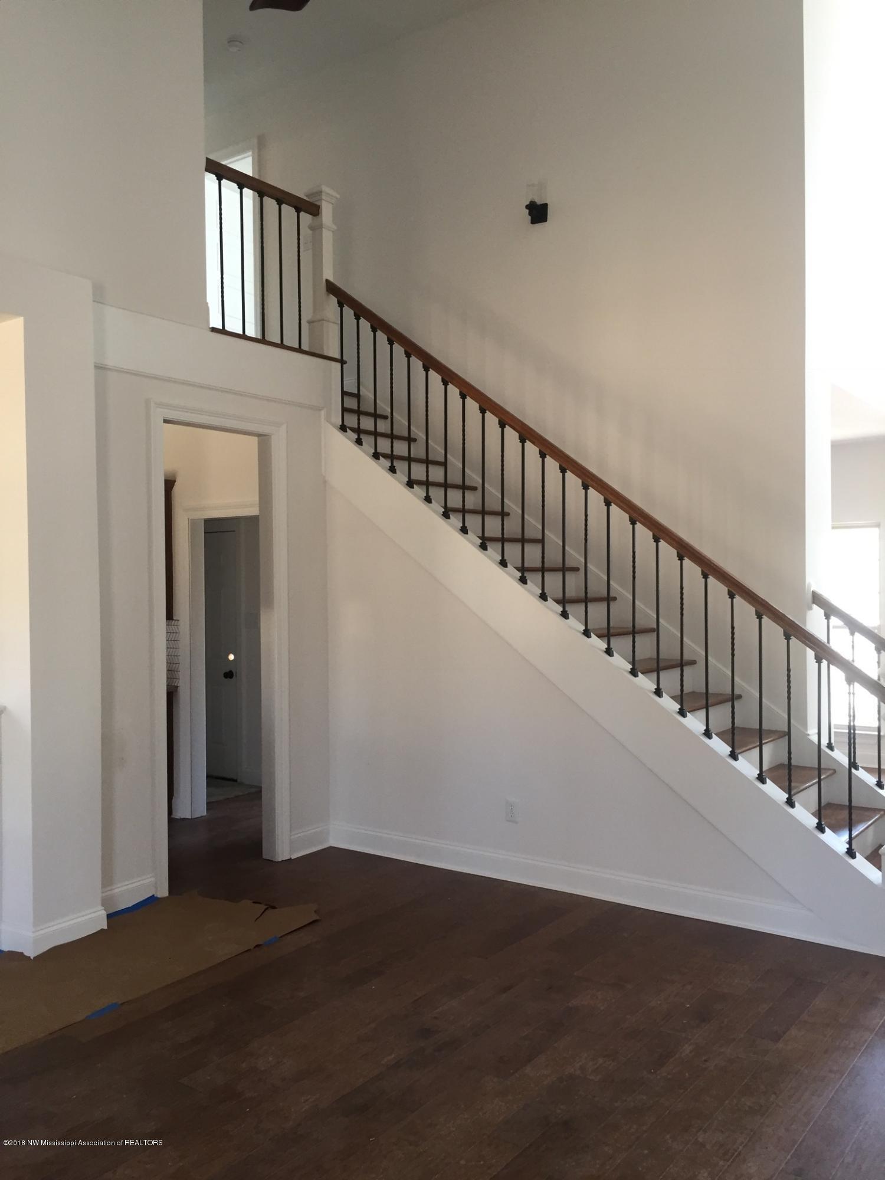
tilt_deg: -0.6
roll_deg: +0.6
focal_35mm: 29
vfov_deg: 61.7
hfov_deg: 48.2
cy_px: 590
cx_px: 442
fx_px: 989
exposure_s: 1/30
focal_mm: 4.15
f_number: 2.2
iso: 50
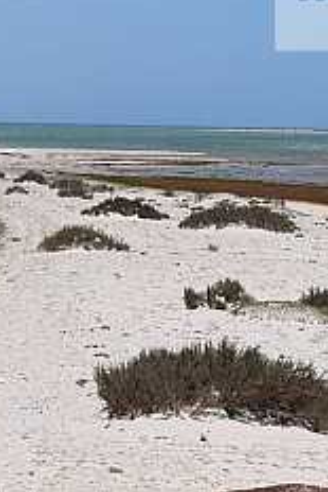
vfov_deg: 8.9
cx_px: 42
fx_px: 3166
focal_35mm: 232
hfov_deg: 5.9
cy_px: 184
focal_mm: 70
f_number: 11
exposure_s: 1/500
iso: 200
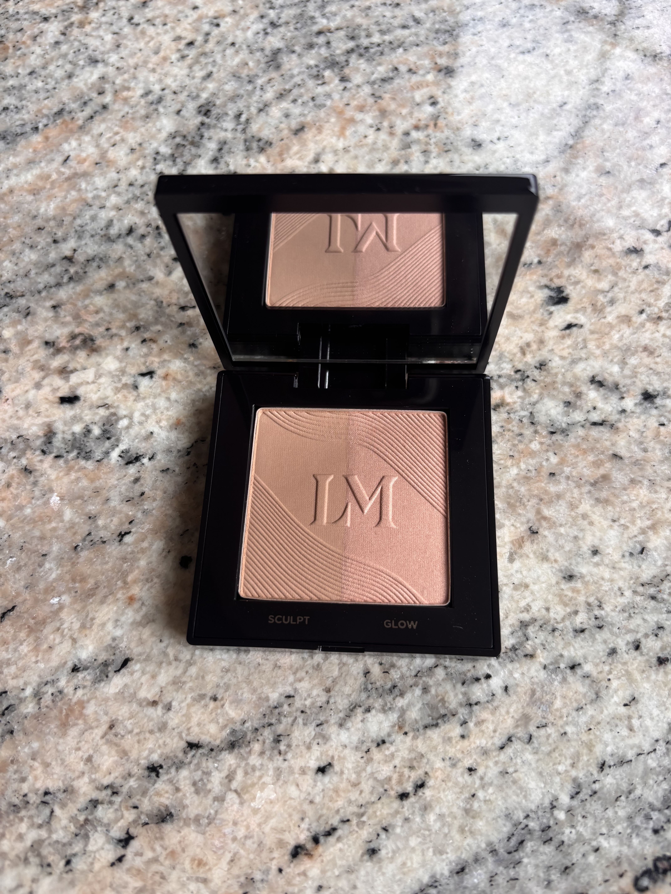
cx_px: 336
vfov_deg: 67.3
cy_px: 447
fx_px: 672
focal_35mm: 26
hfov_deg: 53.1
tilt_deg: -68.2
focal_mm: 5.96
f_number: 1.6
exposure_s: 1/204
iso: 40
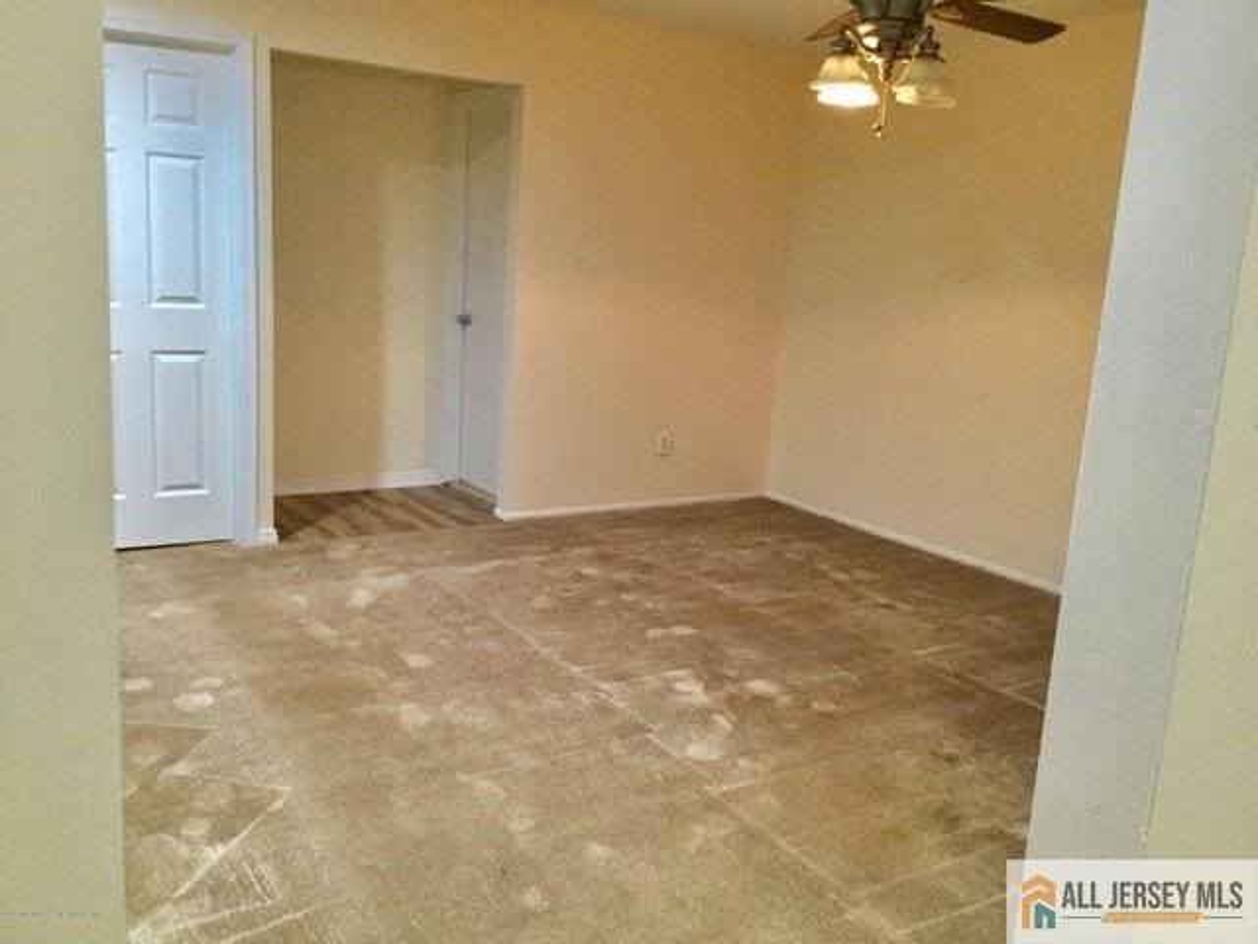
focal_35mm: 31
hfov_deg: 58.4
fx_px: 1127
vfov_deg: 45.4
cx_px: 629
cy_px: 472
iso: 200
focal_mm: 3.3
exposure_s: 1/17
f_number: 2.4
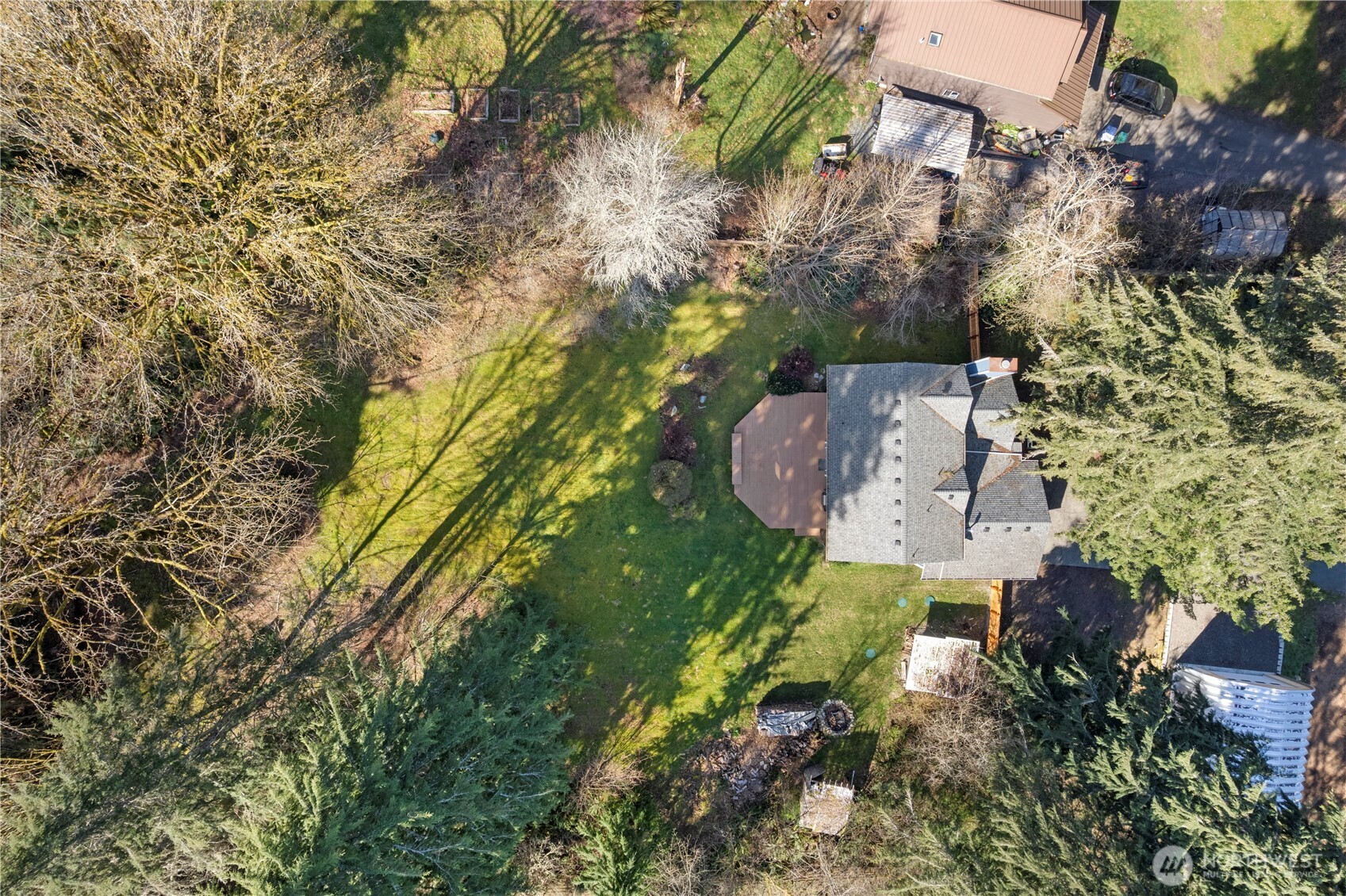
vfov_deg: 57.2
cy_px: 448
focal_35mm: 22
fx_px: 822
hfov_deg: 78.6
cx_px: 673
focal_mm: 8.38
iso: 110
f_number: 2.8
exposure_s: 1/40
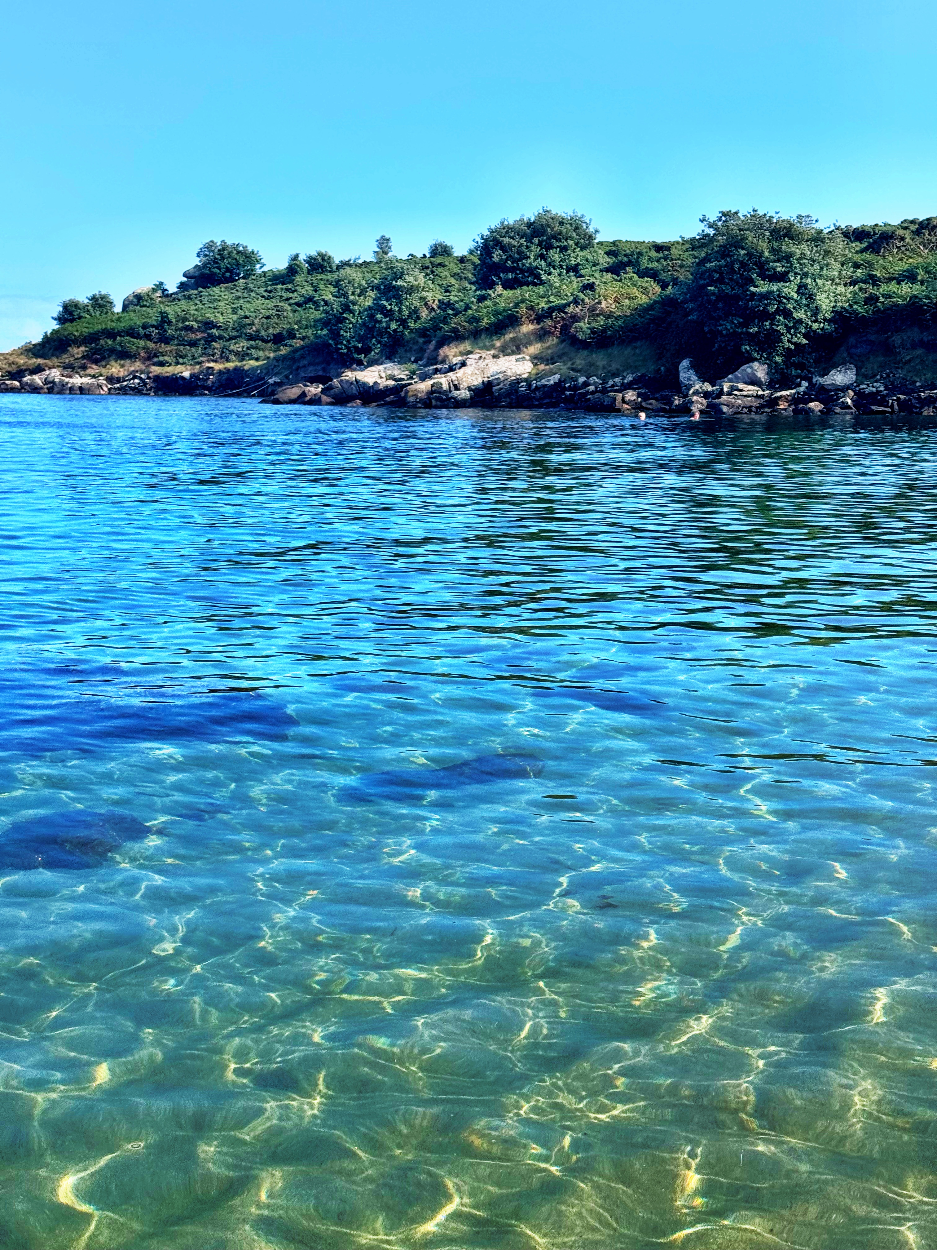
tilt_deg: -7.5
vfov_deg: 39.7
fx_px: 1732
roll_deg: -0.1
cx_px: 468
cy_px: 625
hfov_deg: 30.3
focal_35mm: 48
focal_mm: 6.76
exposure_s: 1/3610
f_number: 1.78
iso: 64
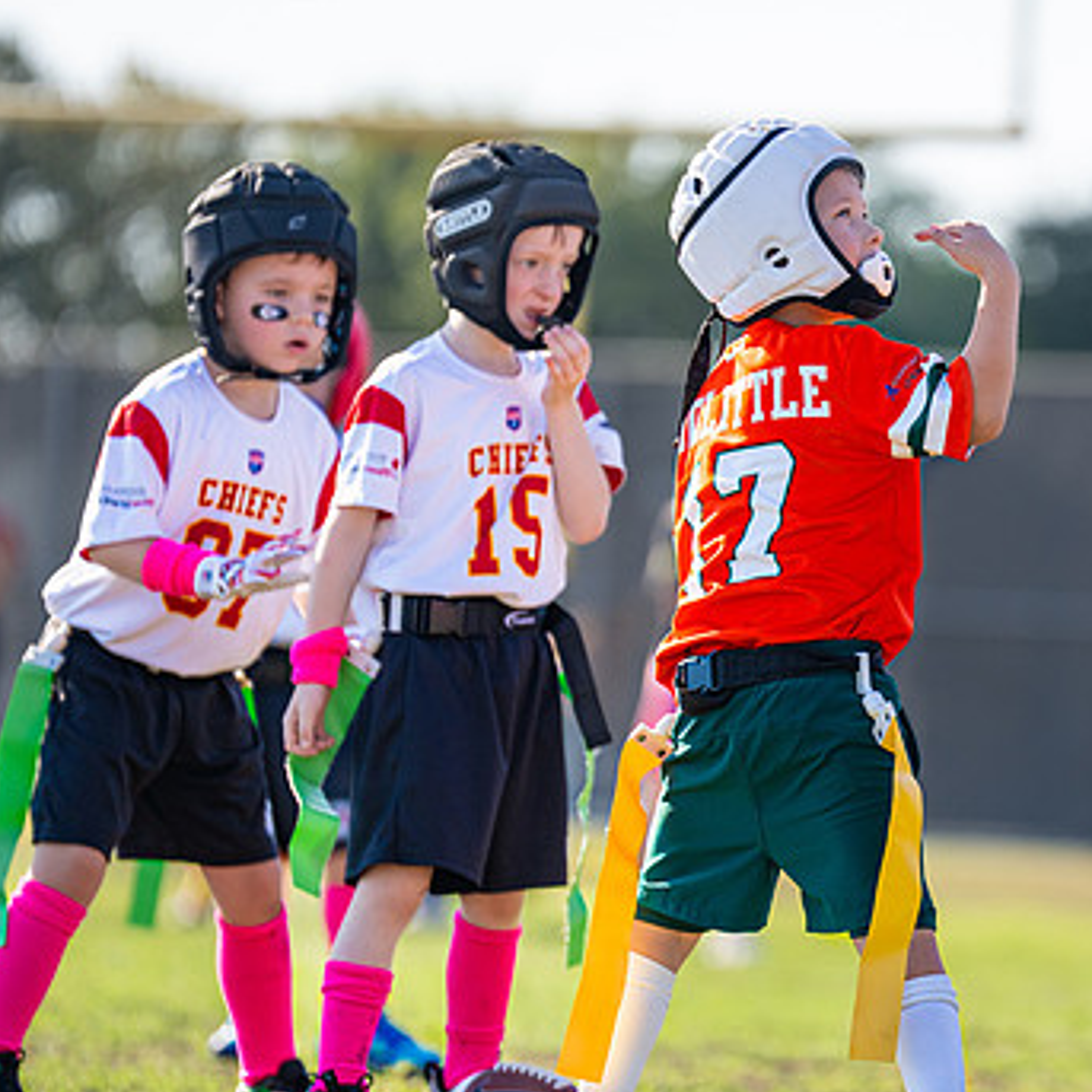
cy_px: 633
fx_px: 13348
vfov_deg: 4.7
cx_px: 968
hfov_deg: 4.7
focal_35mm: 374
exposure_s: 1/2000
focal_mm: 200
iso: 200
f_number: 2.8
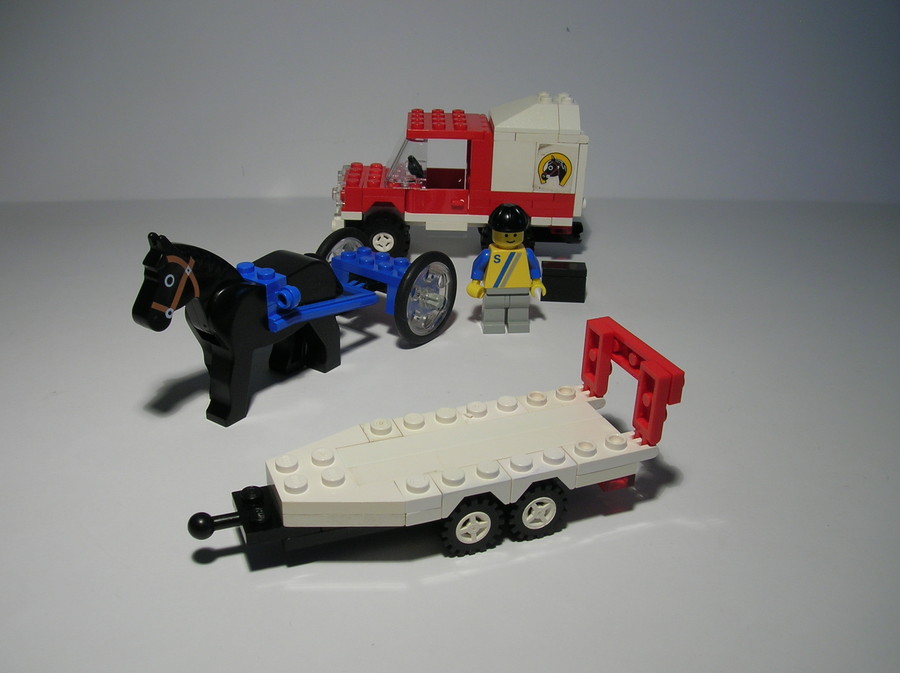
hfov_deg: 54.0
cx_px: 450
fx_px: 883
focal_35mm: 34
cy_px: 336
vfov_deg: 41.7
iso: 50
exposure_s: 1/20
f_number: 4.9
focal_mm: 5.7
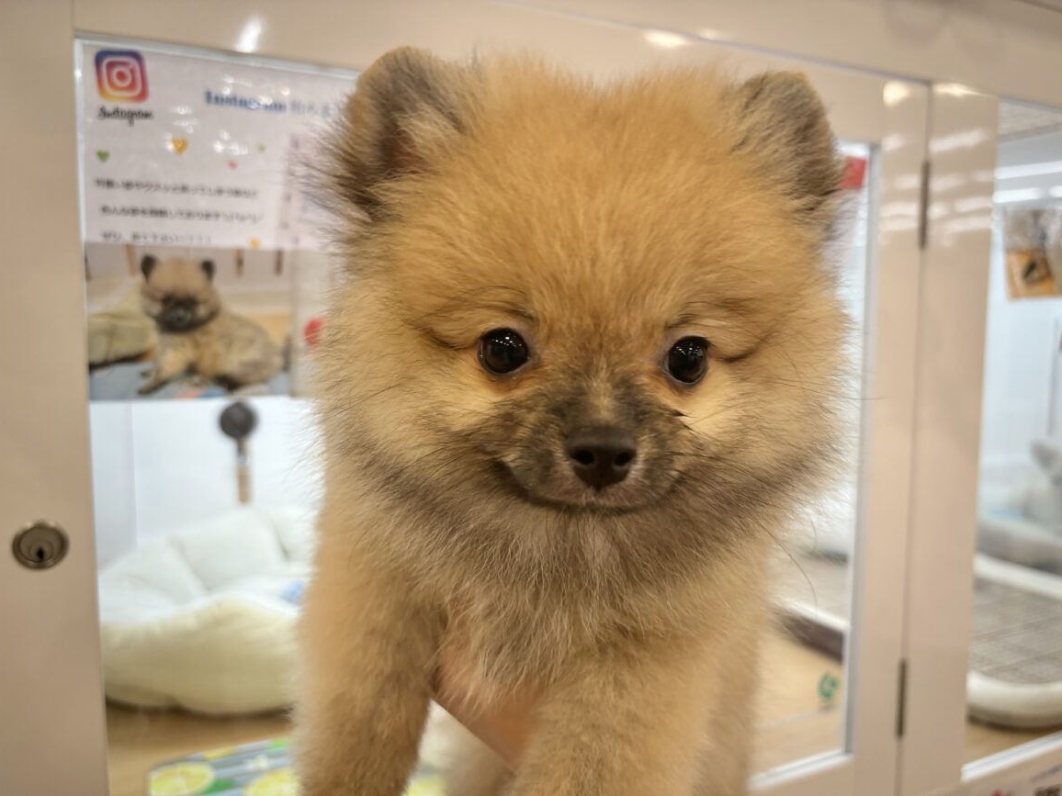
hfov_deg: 65.3
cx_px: 547
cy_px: 412
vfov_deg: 51.3
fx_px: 828
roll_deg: -0.6
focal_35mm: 27
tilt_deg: -4.8
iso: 80
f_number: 1.6
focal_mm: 5.96
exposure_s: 1/100
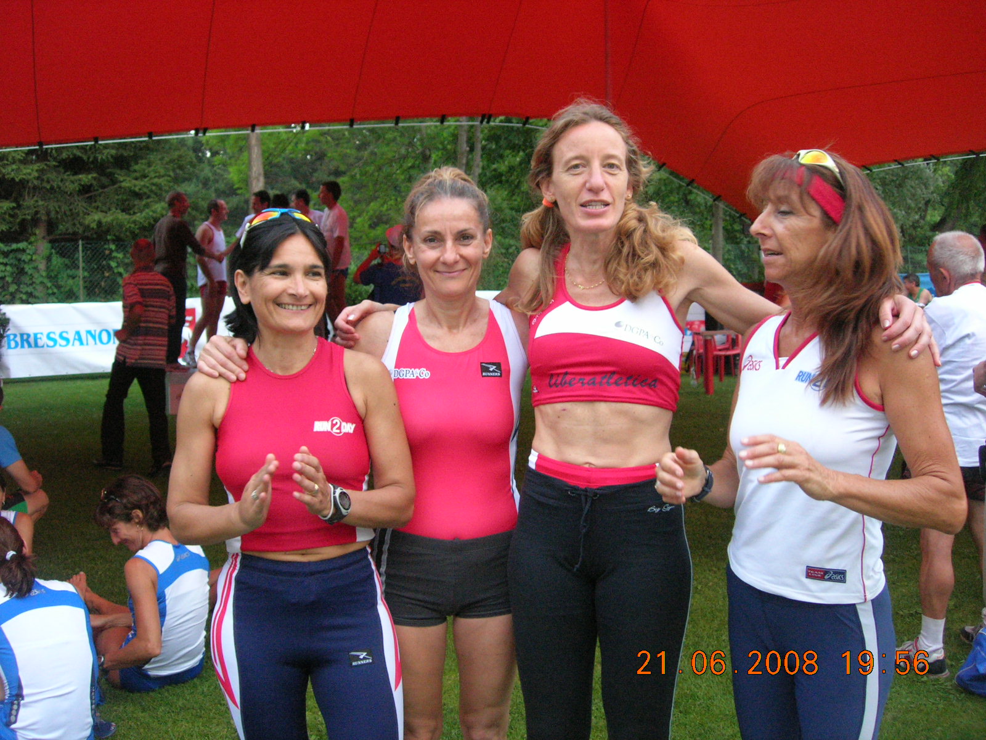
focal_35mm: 38
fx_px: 1082
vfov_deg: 37.7
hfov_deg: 49.0
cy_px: 370
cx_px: 493
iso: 400
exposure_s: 1/179
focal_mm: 7.8
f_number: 2.8
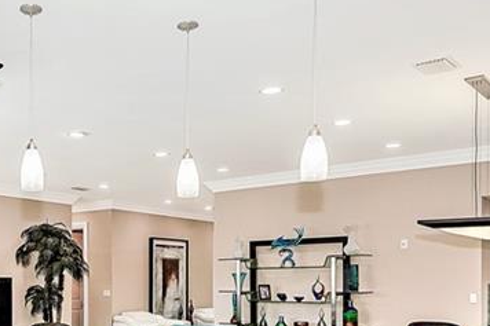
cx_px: 72
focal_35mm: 46
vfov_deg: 28.2
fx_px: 626
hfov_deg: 40.3
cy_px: 286
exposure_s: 1/80
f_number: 8
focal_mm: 16
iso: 400
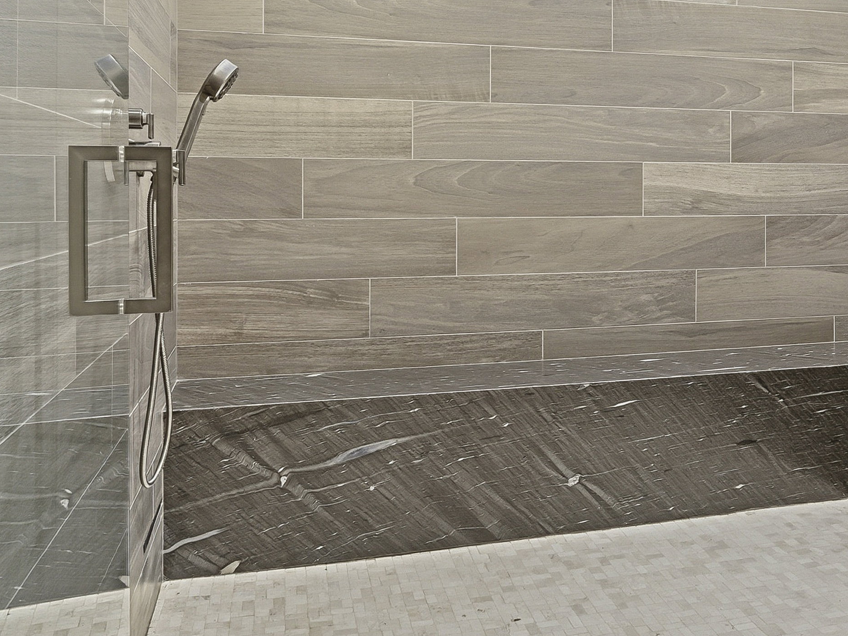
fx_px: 868
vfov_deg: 39.9
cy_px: 224
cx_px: 555
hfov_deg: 51.2
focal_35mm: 35
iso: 125
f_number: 8
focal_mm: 16.2
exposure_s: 1/15
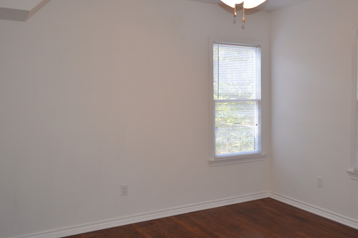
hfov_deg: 54.3
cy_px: 117
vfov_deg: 37.8
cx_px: 204
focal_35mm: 35
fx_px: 348
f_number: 4
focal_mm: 18
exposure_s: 1/60
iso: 400
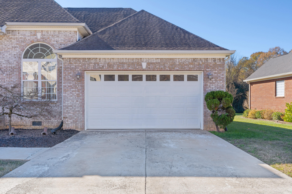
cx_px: 146
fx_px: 235
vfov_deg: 45.0
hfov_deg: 63.7
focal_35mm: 29
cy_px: 97
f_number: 7.1
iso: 320
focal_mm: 29
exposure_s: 1/200
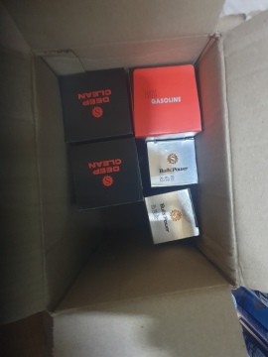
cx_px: 134
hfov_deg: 53.1
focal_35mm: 26
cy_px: 178
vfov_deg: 67.3
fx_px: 268
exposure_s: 1/14
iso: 250
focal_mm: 4.3
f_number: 1.5
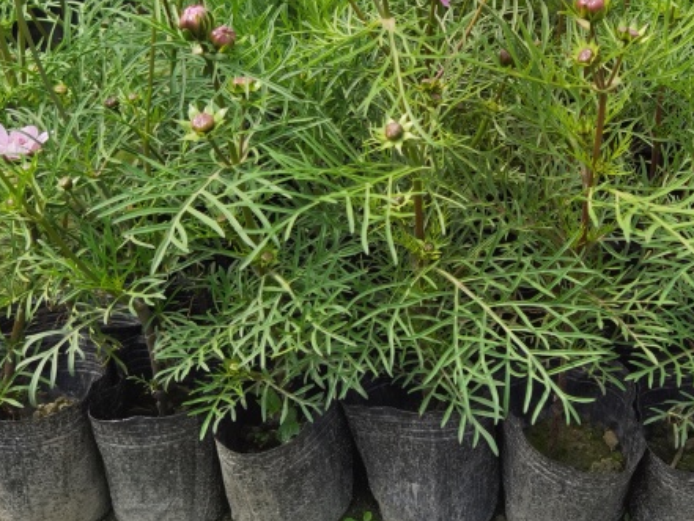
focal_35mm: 49
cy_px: 93
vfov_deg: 28.9
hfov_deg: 37.9
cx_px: 526
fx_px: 983
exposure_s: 1/1887
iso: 50
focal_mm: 6.71
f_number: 1.9
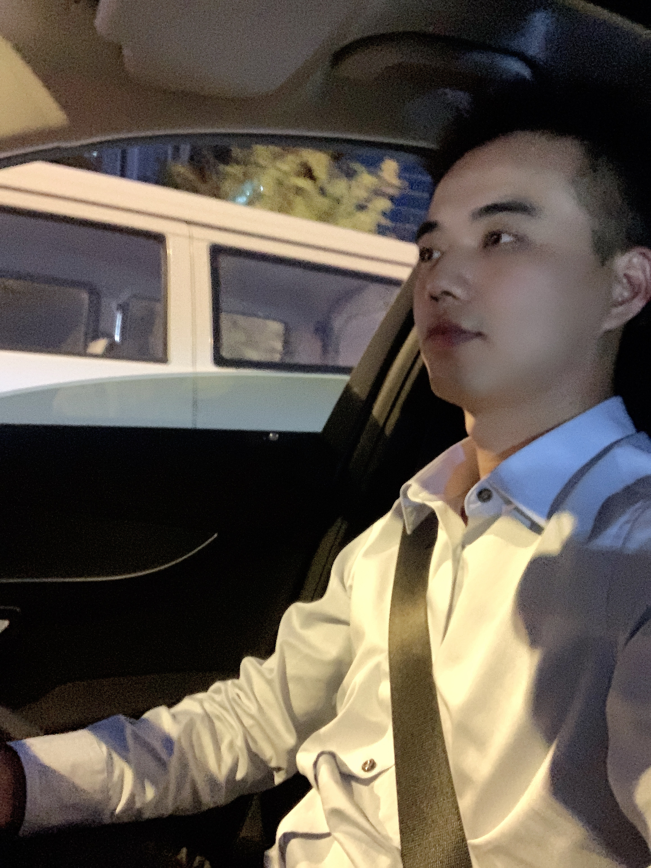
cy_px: 434
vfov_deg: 56.8
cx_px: 326
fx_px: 802
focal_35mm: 32
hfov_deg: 44.2
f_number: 2.2
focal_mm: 2.87
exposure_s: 1/14
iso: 1000
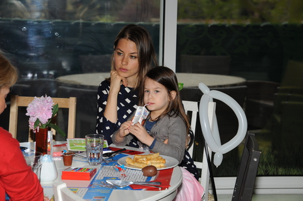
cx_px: 152
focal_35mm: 85
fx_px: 715
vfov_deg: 16.0
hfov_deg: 23.9
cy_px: 100
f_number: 10
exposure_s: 1/250
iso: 400
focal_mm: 85
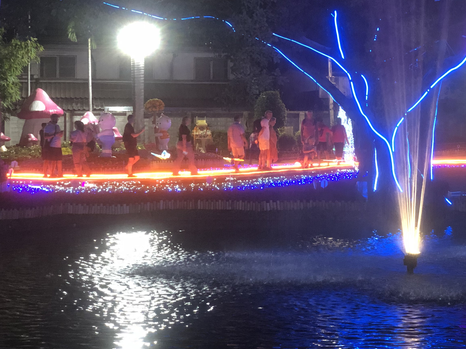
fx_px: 1225
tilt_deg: +0.3
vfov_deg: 16.2
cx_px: 352
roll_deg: +1.0
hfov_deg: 21.3
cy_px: 104
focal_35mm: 91
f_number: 2.4
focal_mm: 6
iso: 160
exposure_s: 1/17
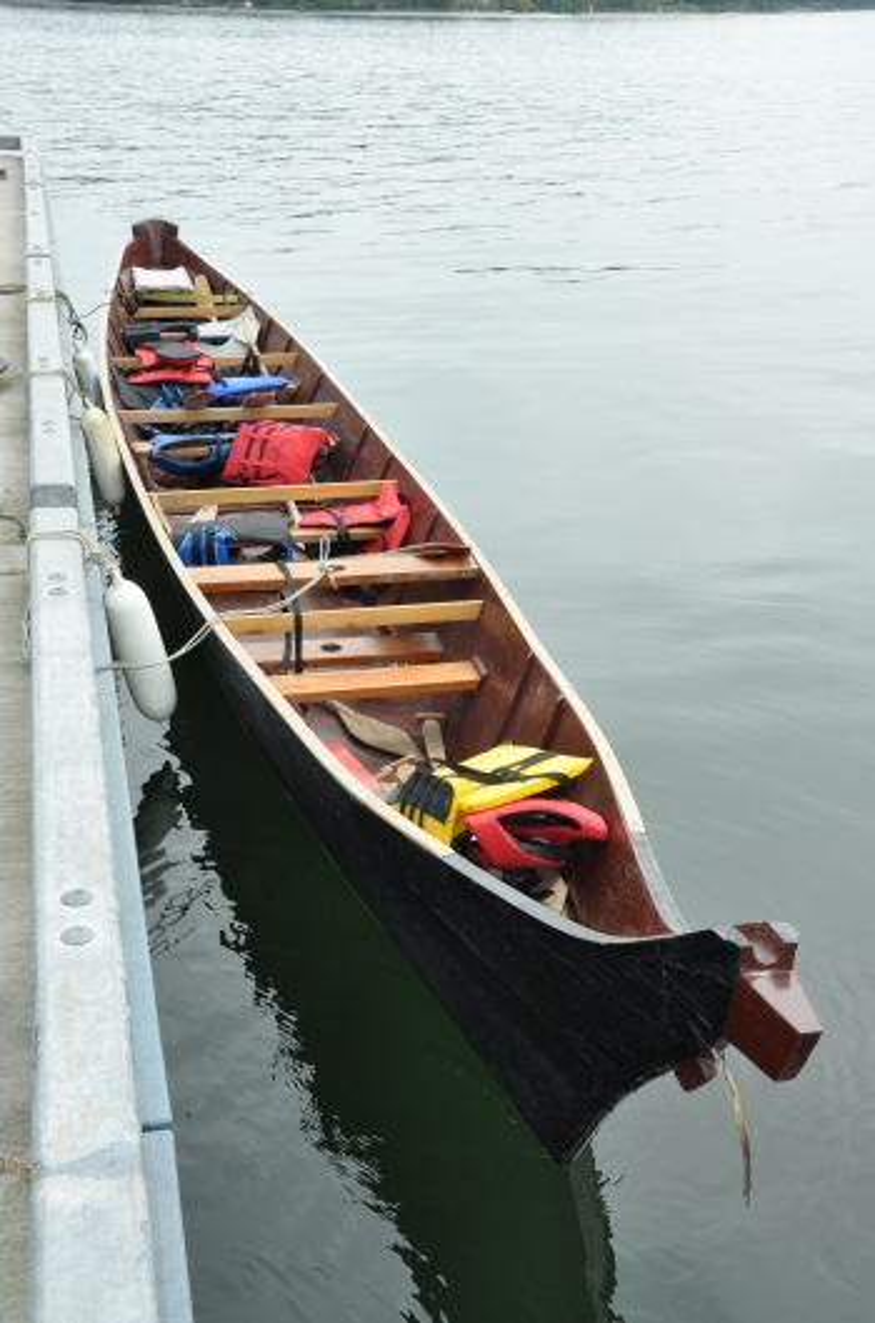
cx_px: 438
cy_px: 662
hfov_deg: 29.7
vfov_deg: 43.7
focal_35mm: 45
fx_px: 1649
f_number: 9
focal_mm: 30
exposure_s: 1/200
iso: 200
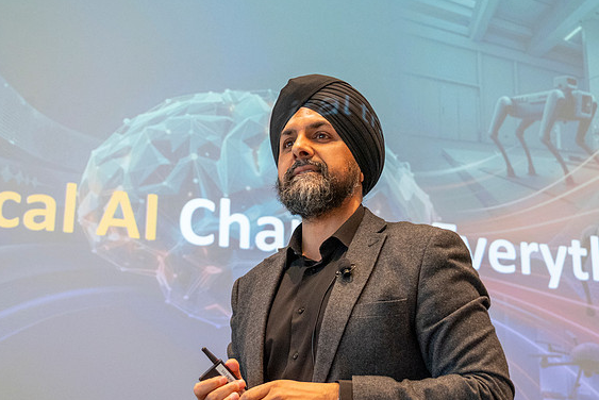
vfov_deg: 20.0
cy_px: 201
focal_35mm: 68
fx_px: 1132
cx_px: 295
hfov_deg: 29.6
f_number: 5
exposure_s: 1/100
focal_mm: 44
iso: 3200
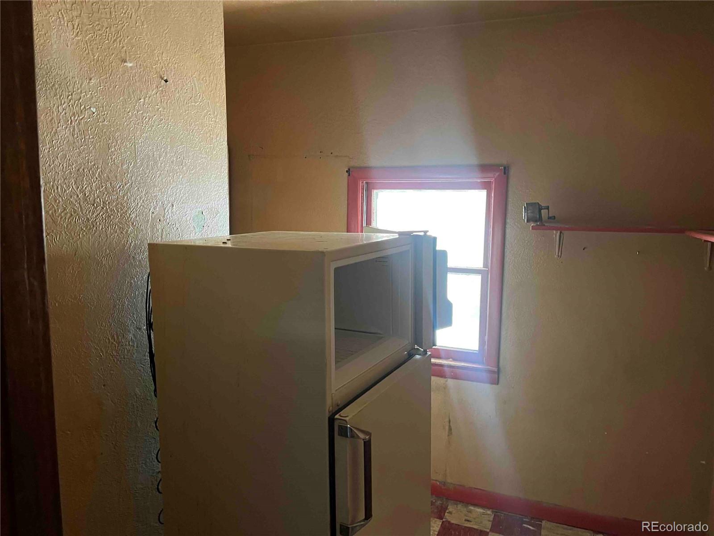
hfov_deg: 67.3
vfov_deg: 53.1
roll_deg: -0.9
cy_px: 268
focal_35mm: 26
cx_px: 357
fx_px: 536
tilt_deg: -6.7
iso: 500
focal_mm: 5.7
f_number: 1.5
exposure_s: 1/40
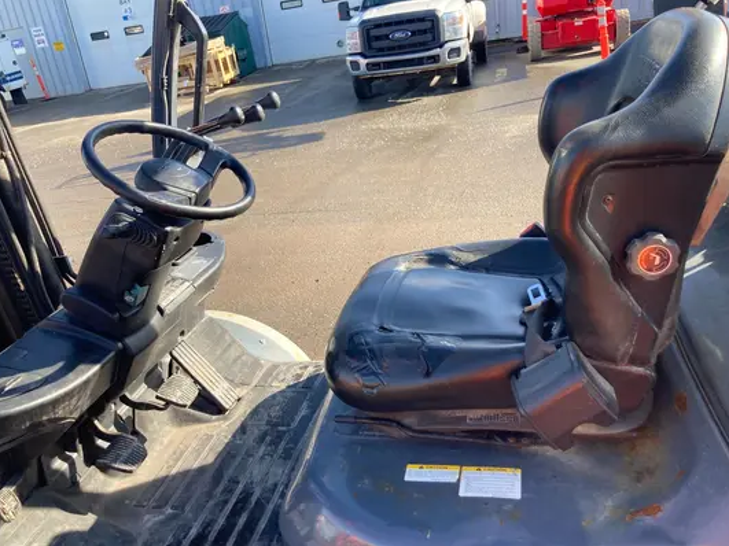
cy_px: 282
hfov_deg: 61.7
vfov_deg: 48.2
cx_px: 361
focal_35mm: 29
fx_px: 611
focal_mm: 3.99
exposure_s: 1/375
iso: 20
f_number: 1.8
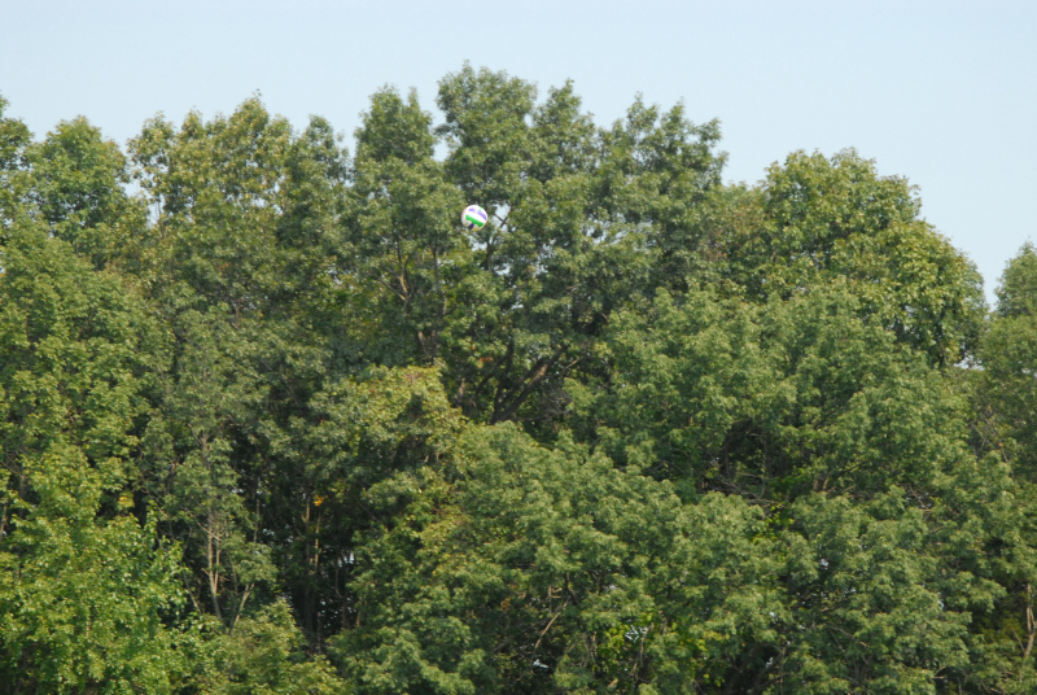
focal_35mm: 112
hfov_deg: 18.2
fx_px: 3245
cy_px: 348
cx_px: 518
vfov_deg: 12.2
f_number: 7.1
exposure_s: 1/1250
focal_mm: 75
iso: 800
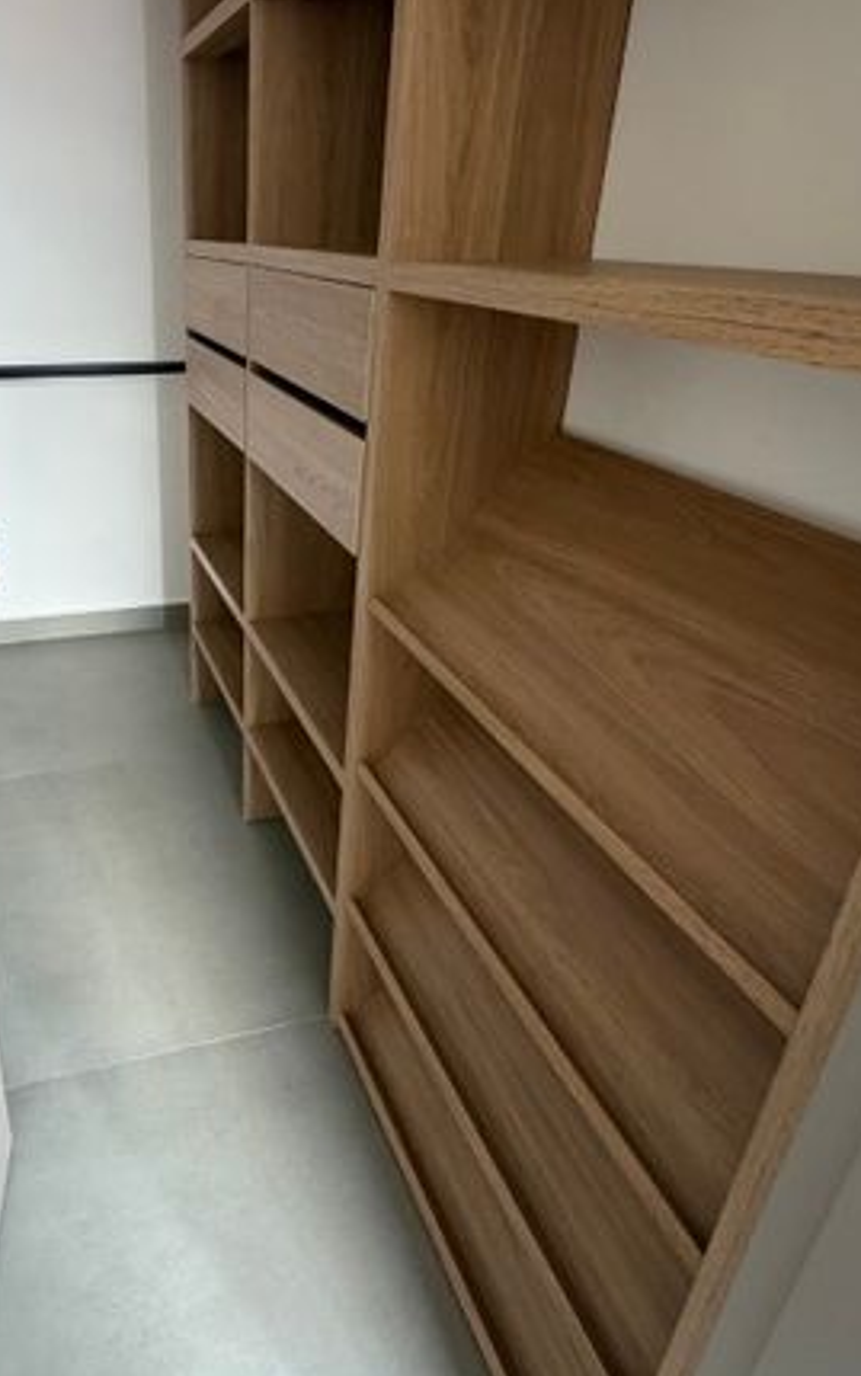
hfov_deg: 51.6
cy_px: 627
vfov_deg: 77.0
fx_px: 863
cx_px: 258
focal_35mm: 23
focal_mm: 2.22
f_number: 2.2
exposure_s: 1/60
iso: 500
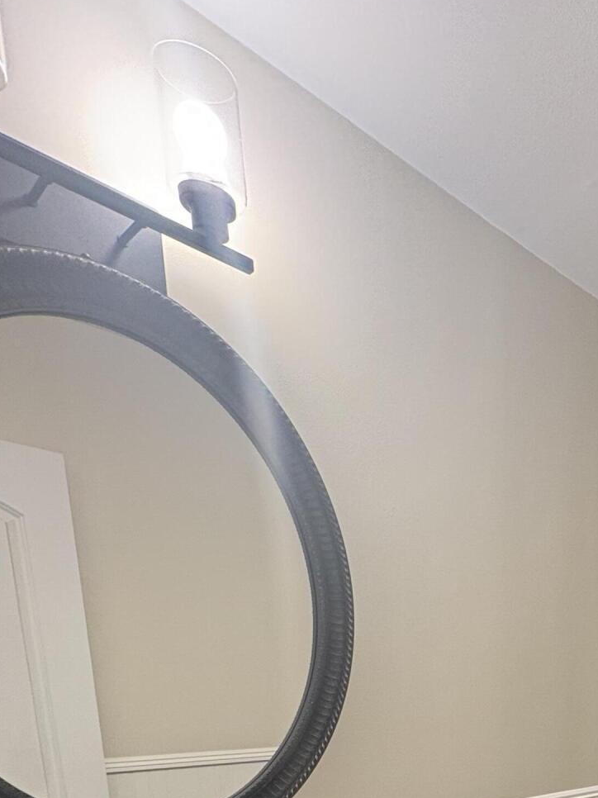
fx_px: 668
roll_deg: -2.3
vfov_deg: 49.2
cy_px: 815
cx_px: 600
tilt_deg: -11.2
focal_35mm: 29
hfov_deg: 41.7
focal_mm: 2.22
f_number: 2.2
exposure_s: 1/60
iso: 250
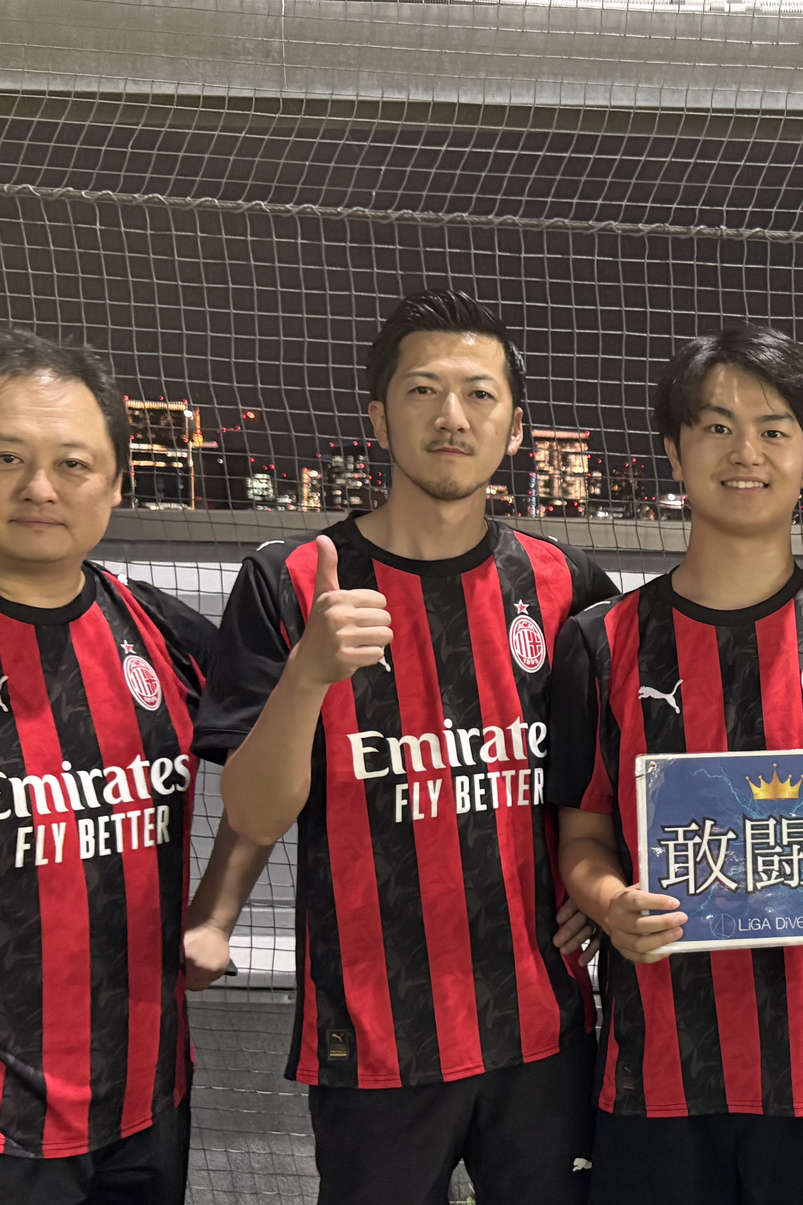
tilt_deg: -5.5
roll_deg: -0.5
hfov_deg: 23.9
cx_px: 888
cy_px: 727
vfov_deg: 37.4
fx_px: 1773
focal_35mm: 53
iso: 640
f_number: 1.6
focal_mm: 5.96
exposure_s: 1/25
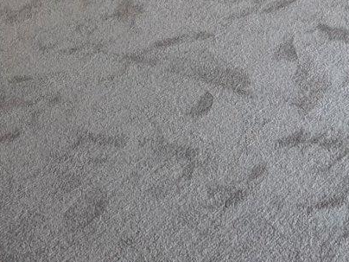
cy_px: -348
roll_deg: +0.1
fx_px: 716
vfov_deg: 14.5
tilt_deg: -5.0
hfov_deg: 23.4
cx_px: 481
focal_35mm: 71
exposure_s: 1/121
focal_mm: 2.22
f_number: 2.2
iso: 40
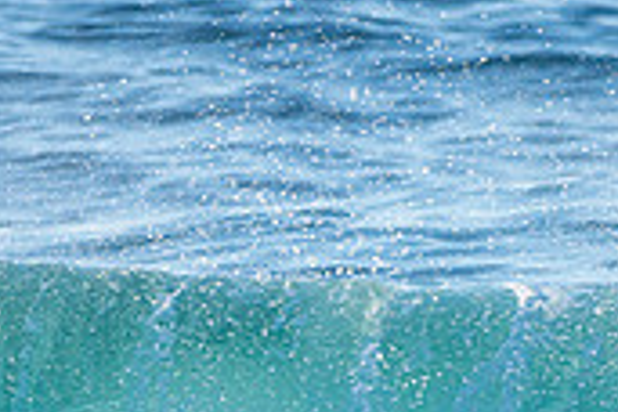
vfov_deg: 0.5
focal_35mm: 2539
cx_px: 575
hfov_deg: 0.8
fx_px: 43583
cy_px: 692
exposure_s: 1/1250
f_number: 5.6
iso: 250
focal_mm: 500
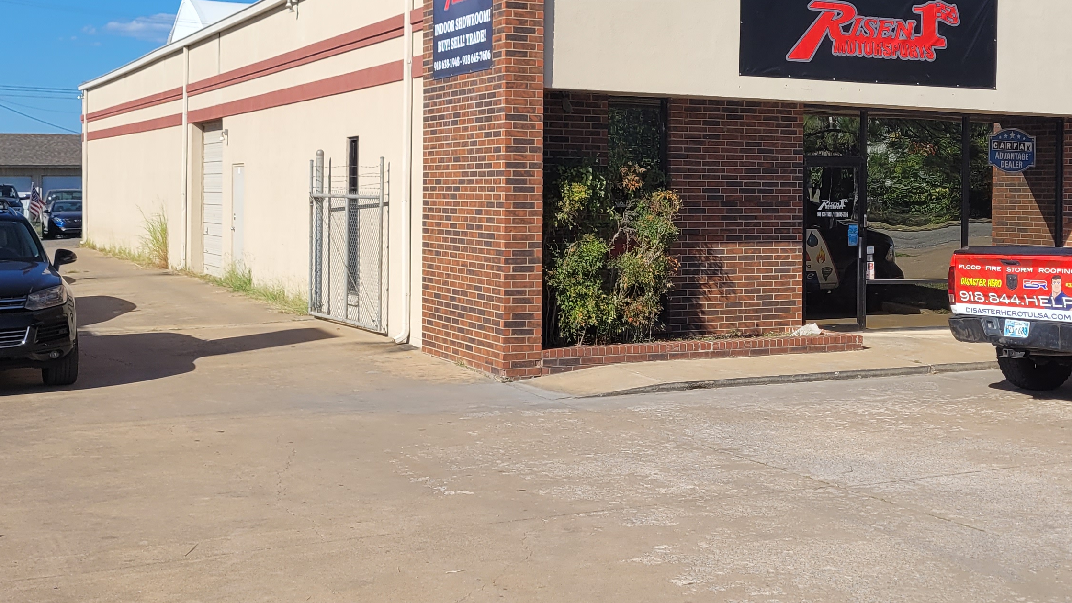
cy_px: 182
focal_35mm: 51
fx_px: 1450
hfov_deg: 40.3
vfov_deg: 23.4
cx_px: 680
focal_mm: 5.4
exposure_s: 1/2828
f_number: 1.8
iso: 40
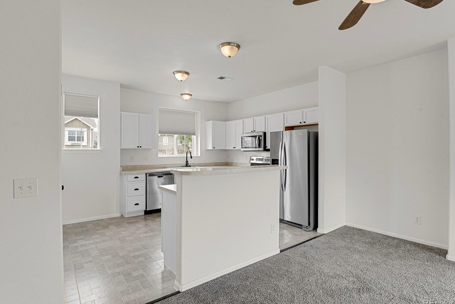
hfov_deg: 90.0
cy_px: 149
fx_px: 228
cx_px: 231
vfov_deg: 67.4
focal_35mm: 18
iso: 250
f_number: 8
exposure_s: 1/1.25
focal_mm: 17
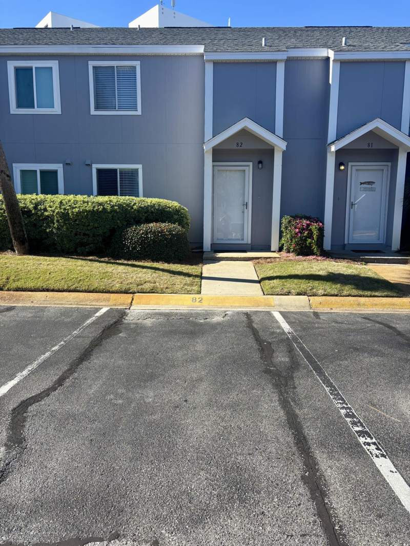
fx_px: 410
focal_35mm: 26
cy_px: 273
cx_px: 205
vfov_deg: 67.3
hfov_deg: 53.1
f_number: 1.6
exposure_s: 1/1845
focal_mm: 5.96
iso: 50
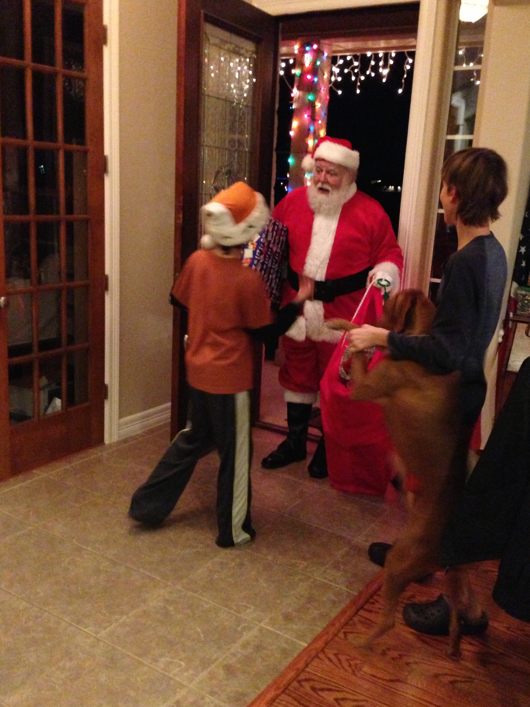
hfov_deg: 39.7
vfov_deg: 51.4
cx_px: 256
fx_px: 735
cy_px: 354
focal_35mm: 36
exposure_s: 1/15
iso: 800
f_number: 2.4
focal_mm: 4.13
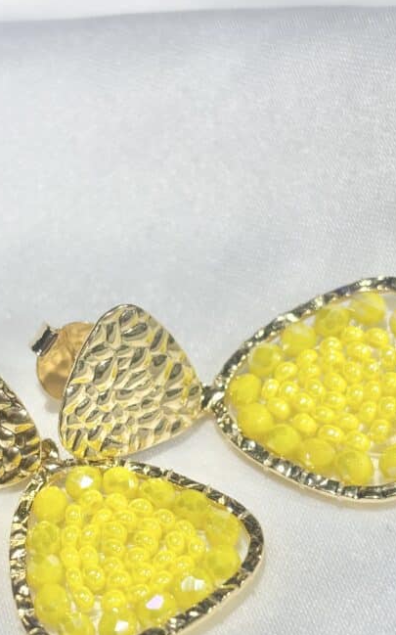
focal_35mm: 87
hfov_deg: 15.0
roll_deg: +6.6
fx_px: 1504
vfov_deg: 23.7
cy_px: 435
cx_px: 175
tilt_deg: -38.5
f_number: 1.6
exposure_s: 1/391
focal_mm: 5.96
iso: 32
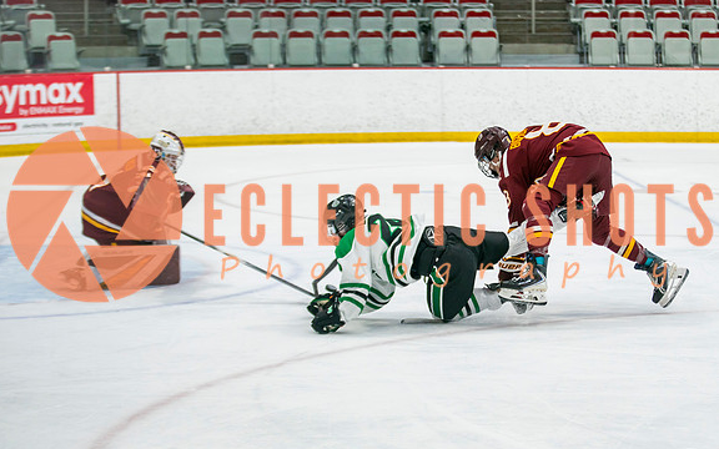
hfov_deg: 19.2
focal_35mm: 108
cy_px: 223
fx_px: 2116
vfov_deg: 12.1
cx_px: 482
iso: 800
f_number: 2.8
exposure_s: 1/640
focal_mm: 75
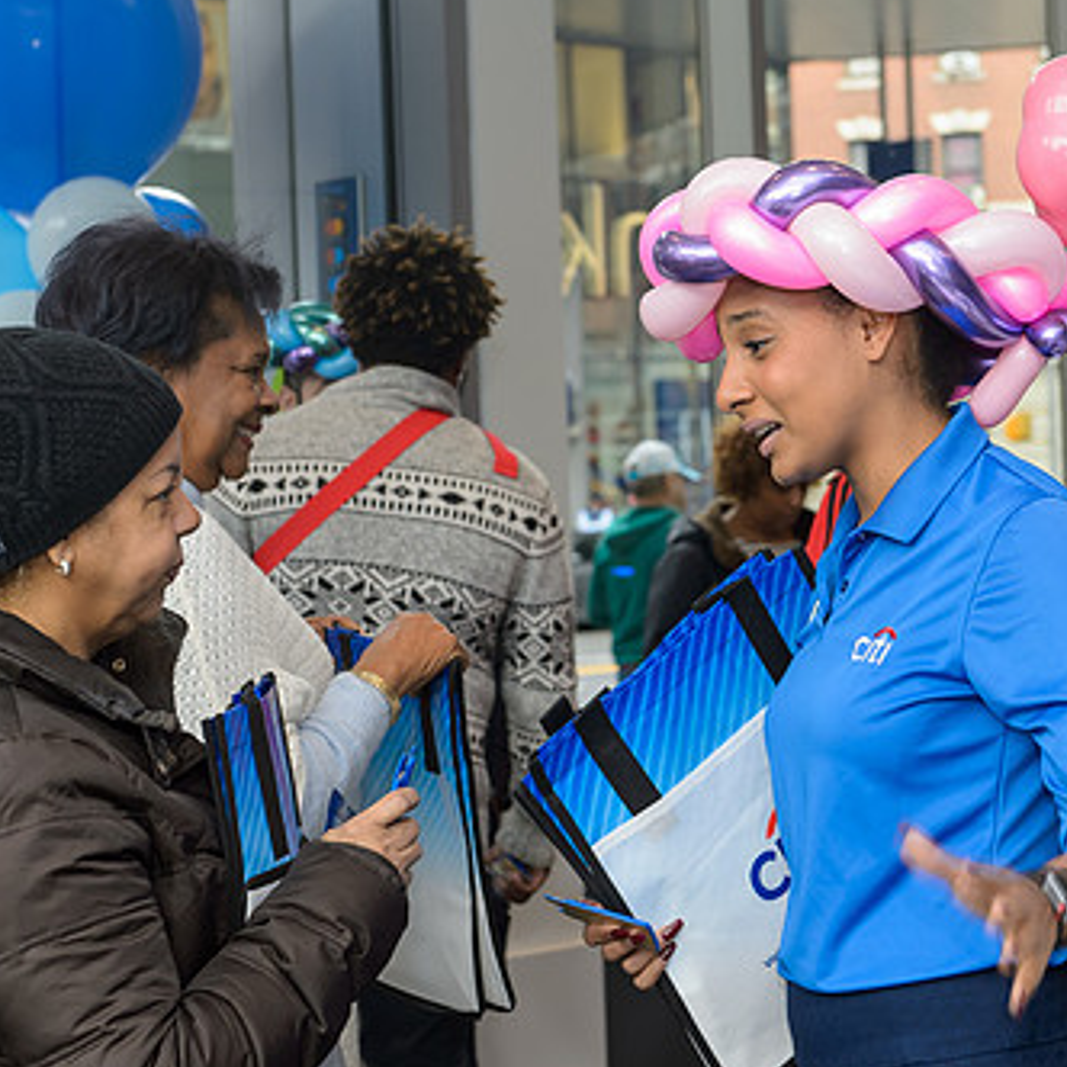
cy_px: 466
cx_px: 643
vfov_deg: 20.2
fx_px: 2999
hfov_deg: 20.1
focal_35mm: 86
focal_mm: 58
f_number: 4.5
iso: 800
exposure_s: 1/160
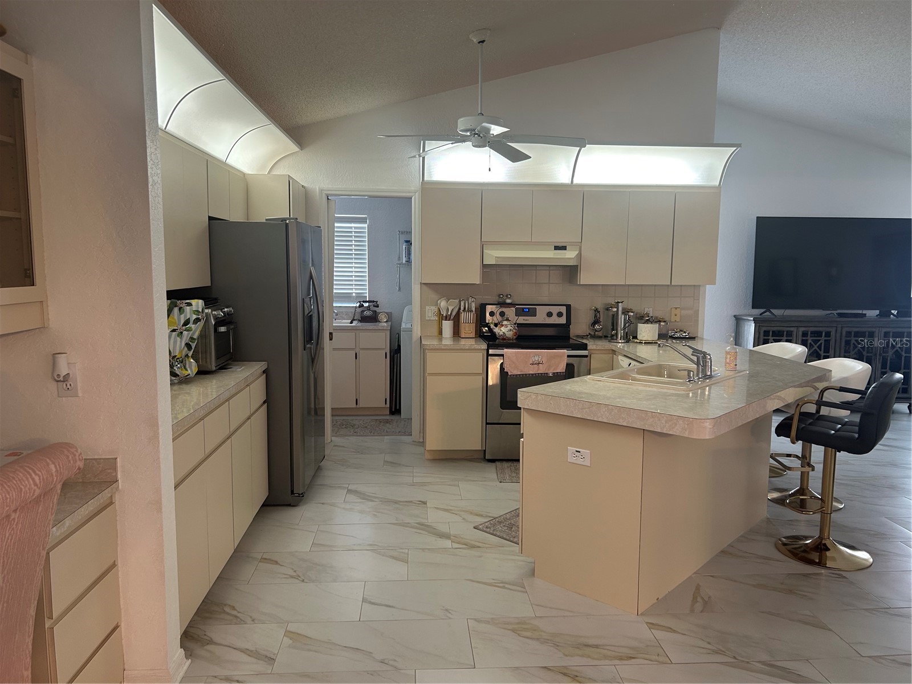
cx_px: 456
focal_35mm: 26
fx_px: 685
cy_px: 342
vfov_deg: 53.1
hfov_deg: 67.3
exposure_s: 1/60
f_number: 1.5
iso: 100
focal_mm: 5.7
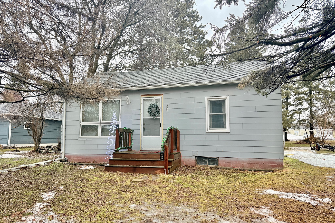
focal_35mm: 25
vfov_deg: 51.3
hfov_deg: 71.5
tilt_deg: +5.9
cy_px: 116
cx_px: 168
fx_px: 233
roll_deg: +0.5
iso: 100
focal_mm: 6.76
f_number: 1.78
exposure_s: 1/243
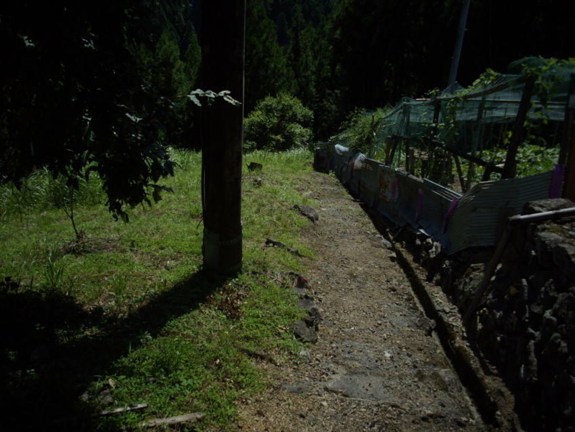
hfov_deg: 50.1
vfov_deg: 38.7
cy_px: 216
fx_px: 615
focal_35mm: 37
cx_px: 288
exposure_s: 1/320
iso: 80
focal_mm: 6.2
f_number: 5.6
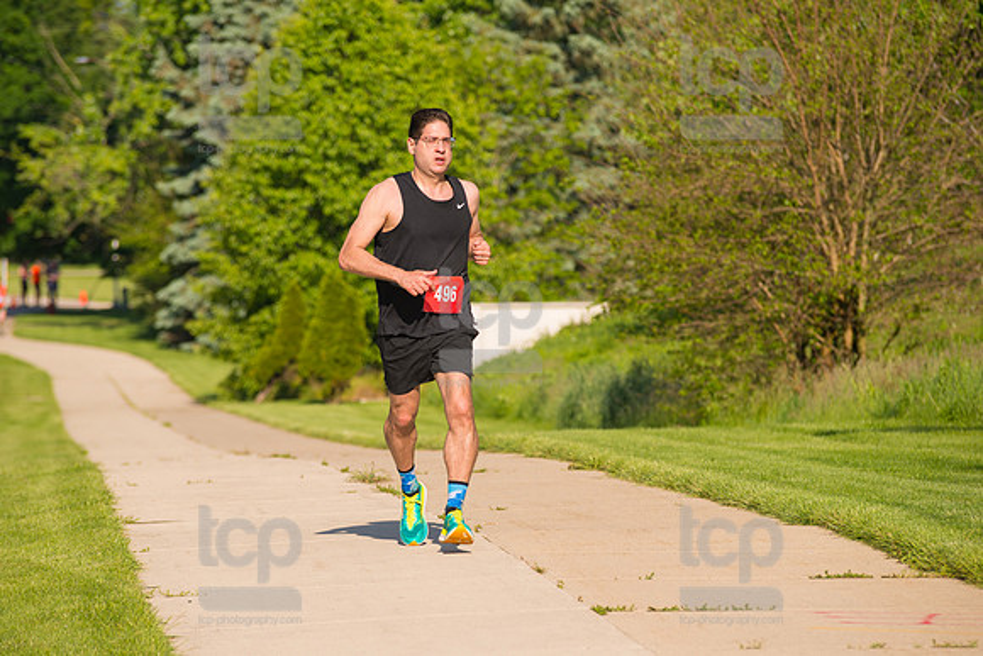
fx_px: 5462
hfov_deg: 10.3
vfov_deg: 6.9
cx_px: 492
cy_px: 328
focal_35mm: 200
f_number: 5.6
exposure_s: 1/2000
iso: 400
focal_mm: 200
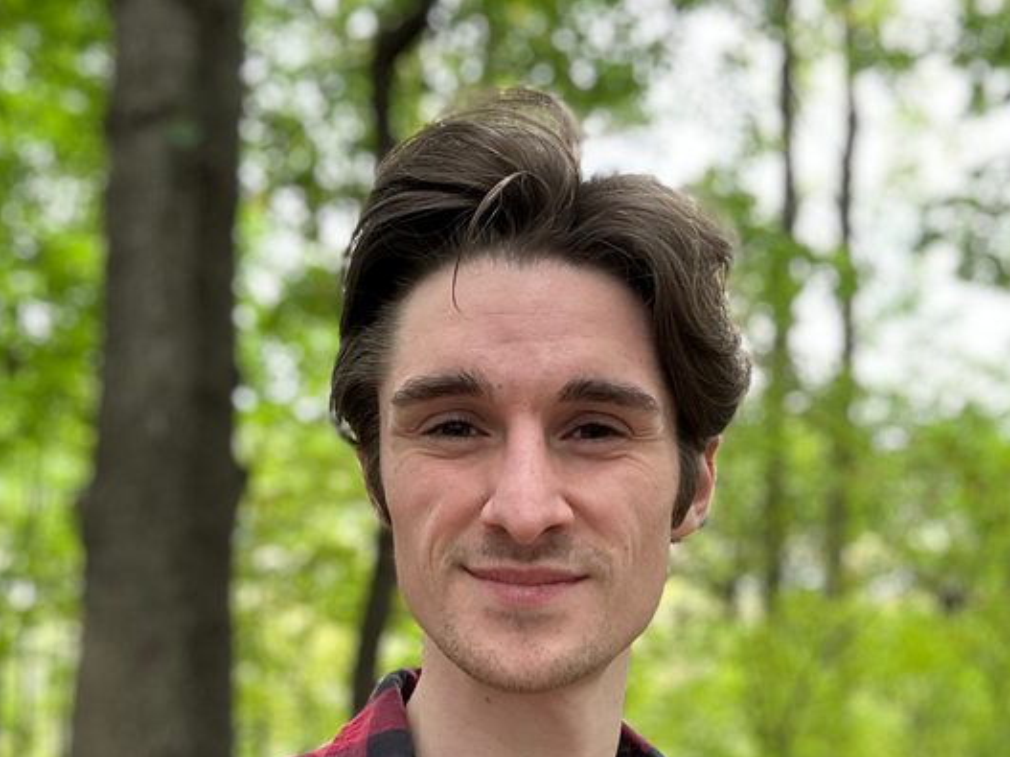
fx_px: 1196
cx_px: 535
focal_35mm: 41
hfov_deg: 45.8
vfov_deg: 34.7
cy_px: 516
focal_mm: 2.69
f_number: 1.9
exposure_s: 1/76
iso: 80
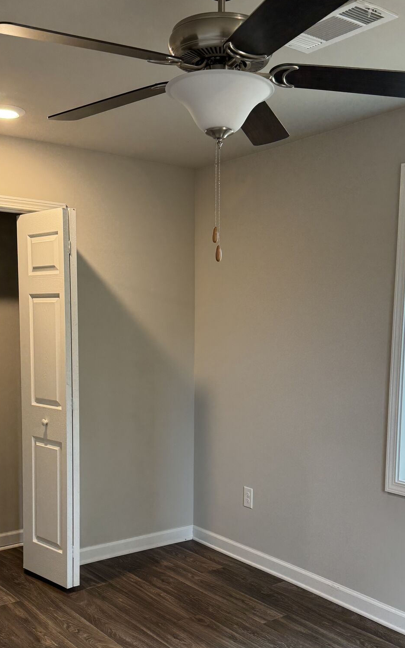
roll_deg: -0.2
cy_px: 408
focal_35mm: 39
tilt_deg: -6.2
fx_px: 689
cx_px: 208
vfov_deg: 49.9
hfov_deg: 32.8
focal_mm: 6.76
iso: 125
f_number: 1.78
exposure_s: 1/60
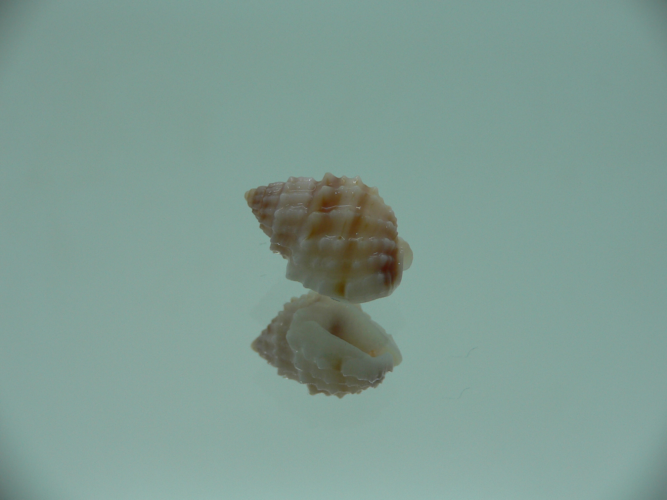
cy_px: 250
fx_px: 674
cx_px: 334
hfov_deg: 52.6
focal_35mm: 35
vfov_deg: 40.7
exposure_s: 1/80
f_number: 2.8
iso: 80
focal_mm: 4.6
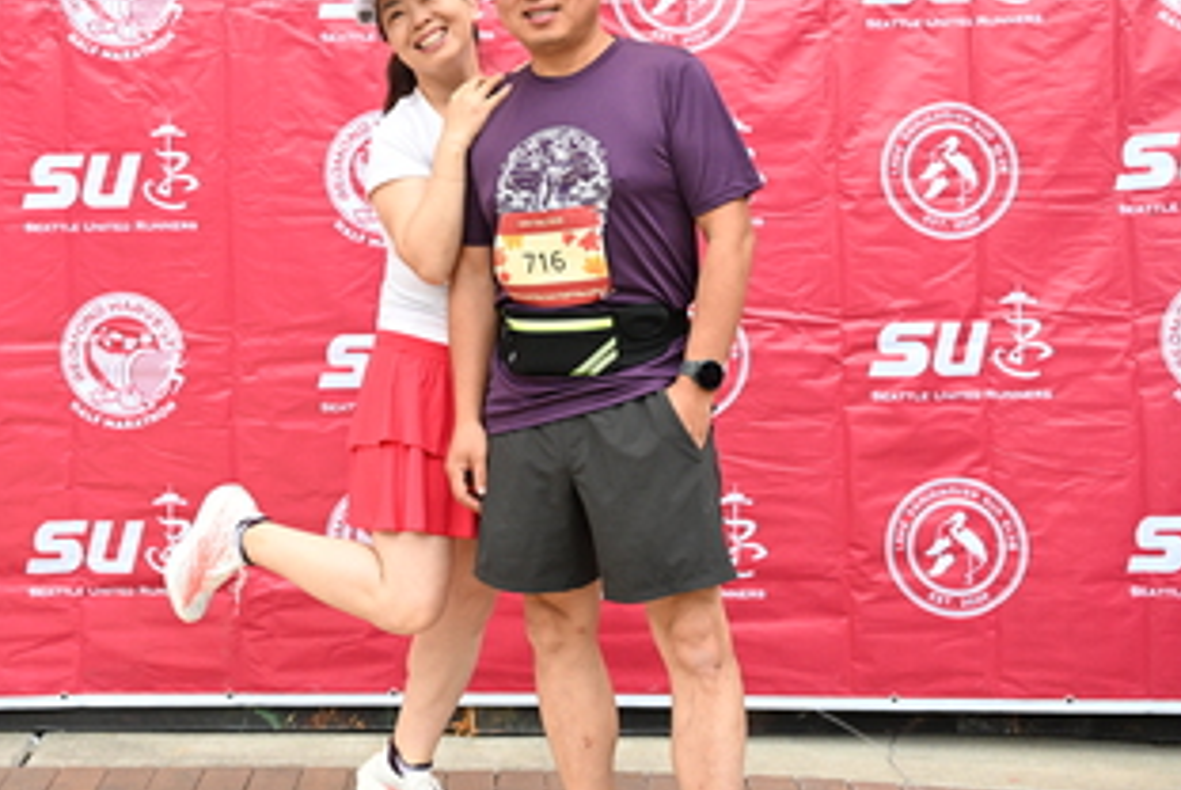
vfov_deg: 25.4
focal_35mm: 53
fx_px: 1740
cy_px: 230
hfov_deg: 37.1
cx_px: 406
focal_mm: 30
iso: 2000
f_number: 4
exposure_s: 1/320
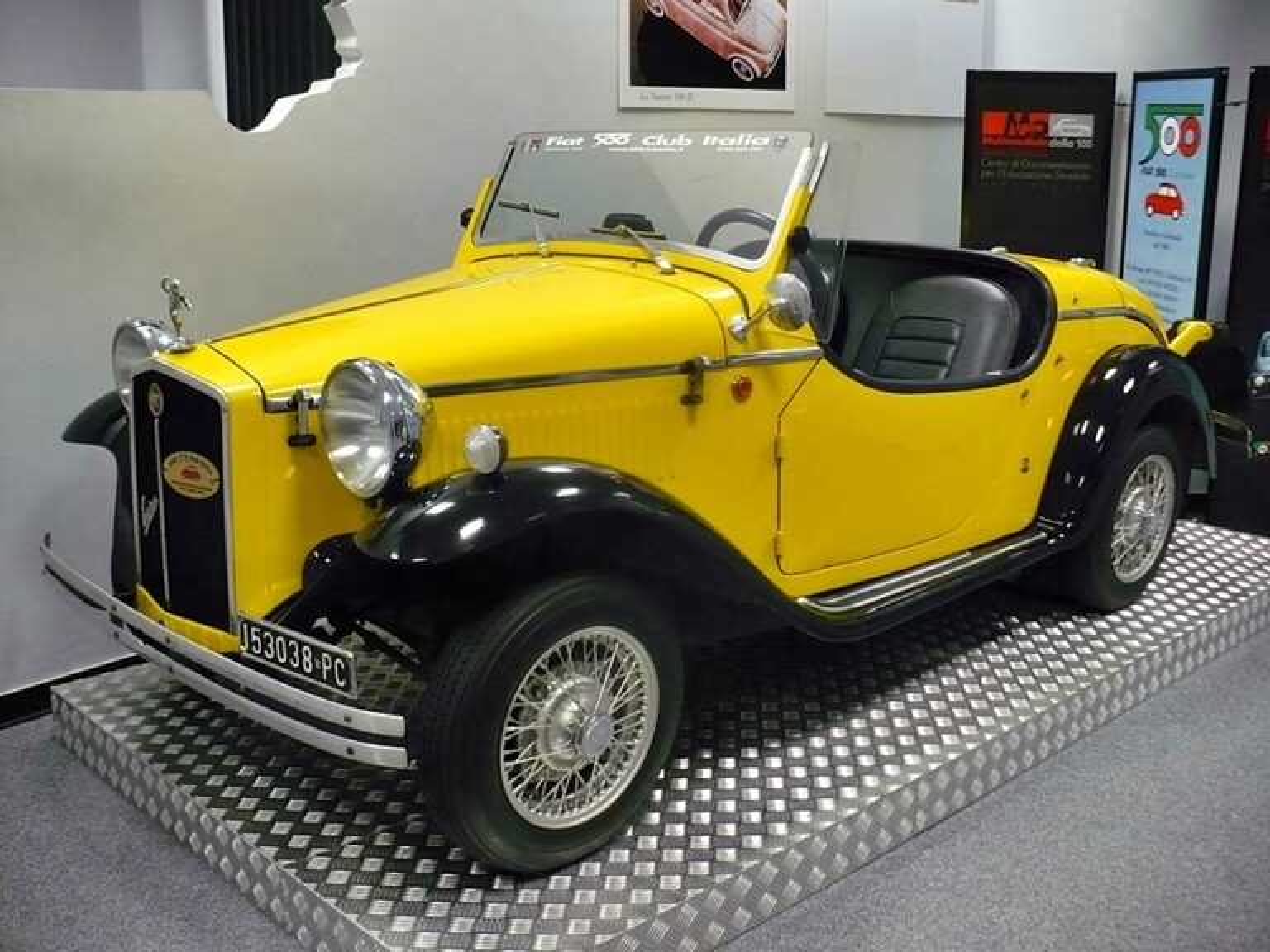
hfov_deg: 50.1
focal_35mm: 37
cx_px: 635
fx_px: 1357
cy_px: 476
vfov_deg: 38.7
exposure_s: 1/40
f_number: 2.8
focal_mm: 6.1
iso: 400
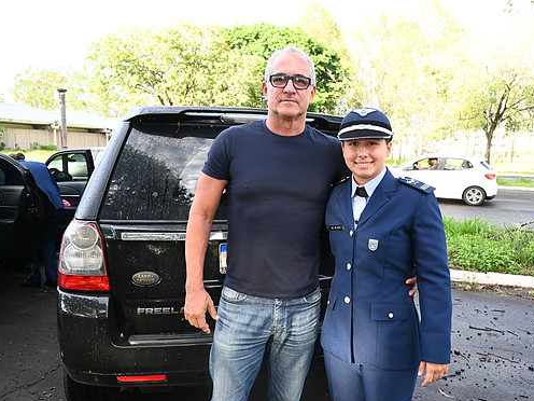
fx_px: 417
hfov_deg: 64.9
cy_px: 208
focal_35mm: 27
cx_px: 309
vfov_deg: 51.3
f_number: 5.6
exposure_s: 1/250
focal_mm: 16
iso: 1000
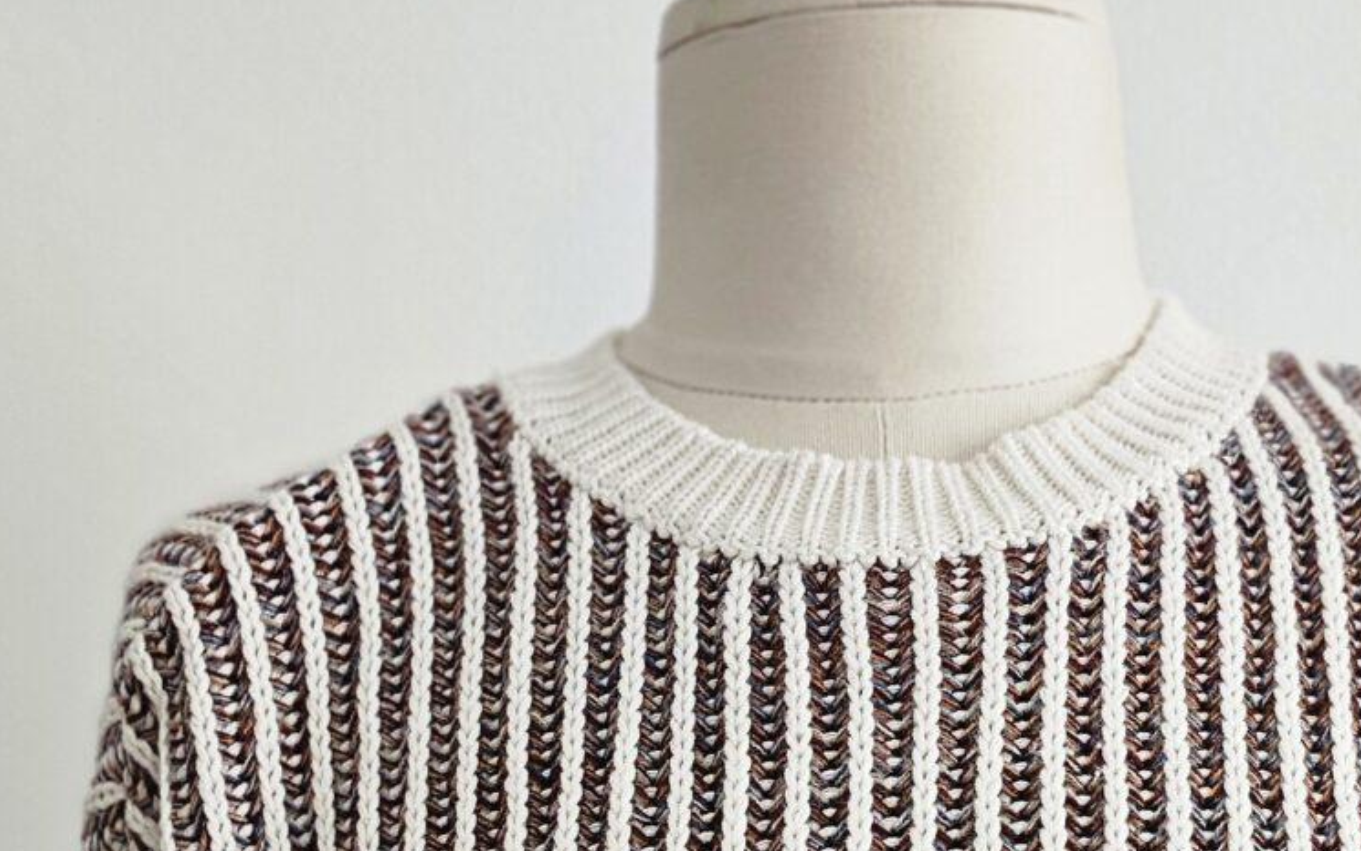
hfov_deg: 30.4
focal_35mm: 67
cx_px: 886
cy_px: 1649
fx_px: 2486
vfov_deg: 15.8
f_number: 1.7
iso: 400
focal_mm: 6.3
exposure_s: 1/170
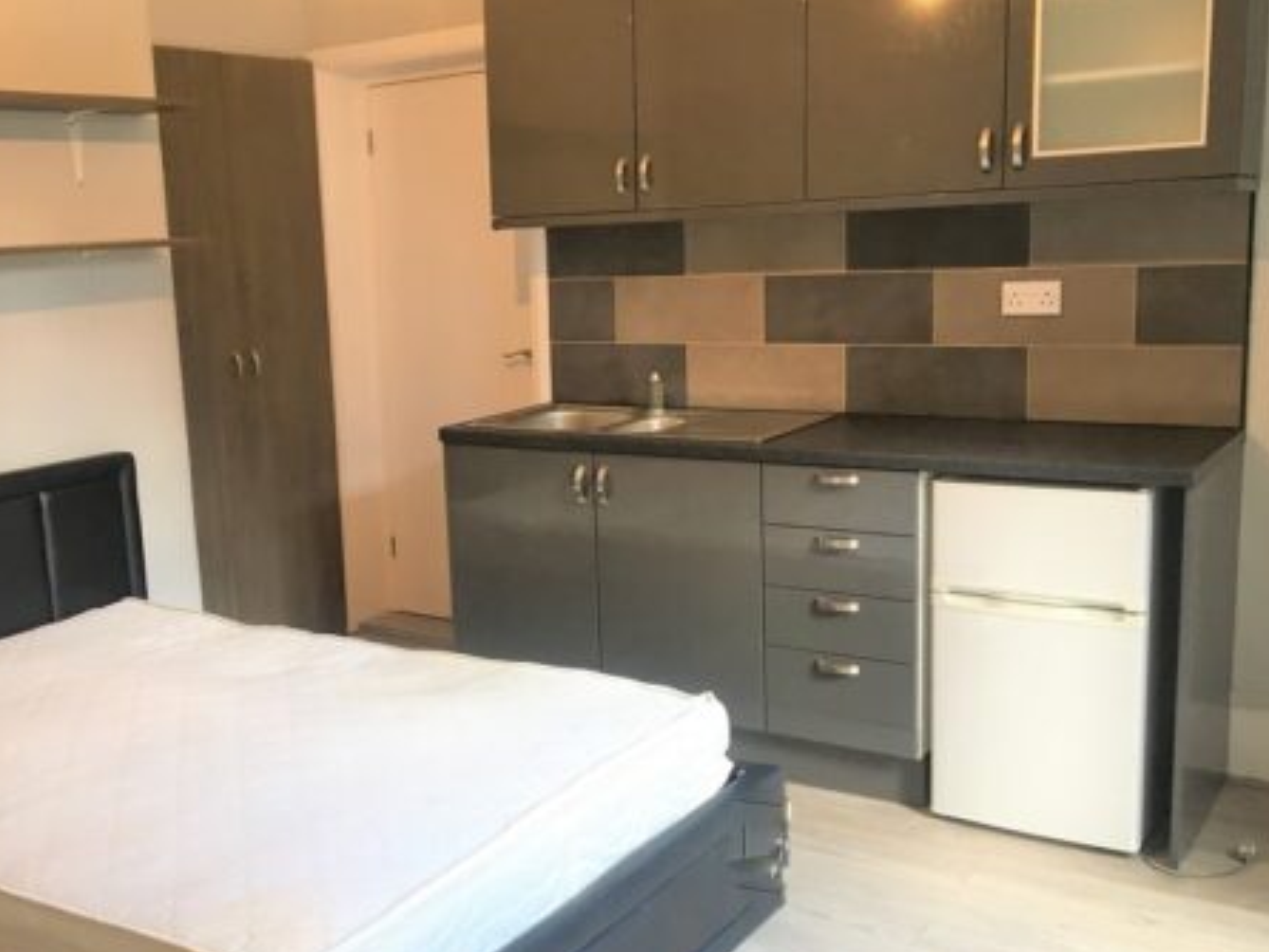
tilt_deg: -10.3
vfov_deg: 36.8
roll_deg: +2.8
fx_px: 1430
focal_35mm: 39
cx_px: 506
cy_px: 494
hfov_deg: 47.6
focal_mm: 4.15
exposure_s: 1/33
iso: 64
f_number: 2.2
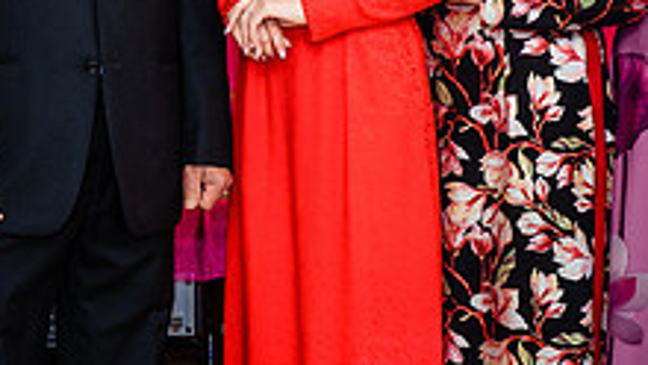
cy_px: -80
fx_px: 1822
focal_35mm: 106
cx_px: 29
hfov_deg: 19.7
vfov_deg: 11.2
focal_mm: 36
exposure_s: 1/160
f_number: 4
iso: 800
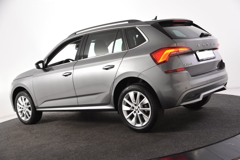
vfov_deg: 28.9
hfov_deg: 42.3
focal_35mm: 46
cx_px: 120
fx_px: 310
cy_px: 80
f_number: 4.5
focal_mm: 31
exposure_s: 1/80
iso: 1600
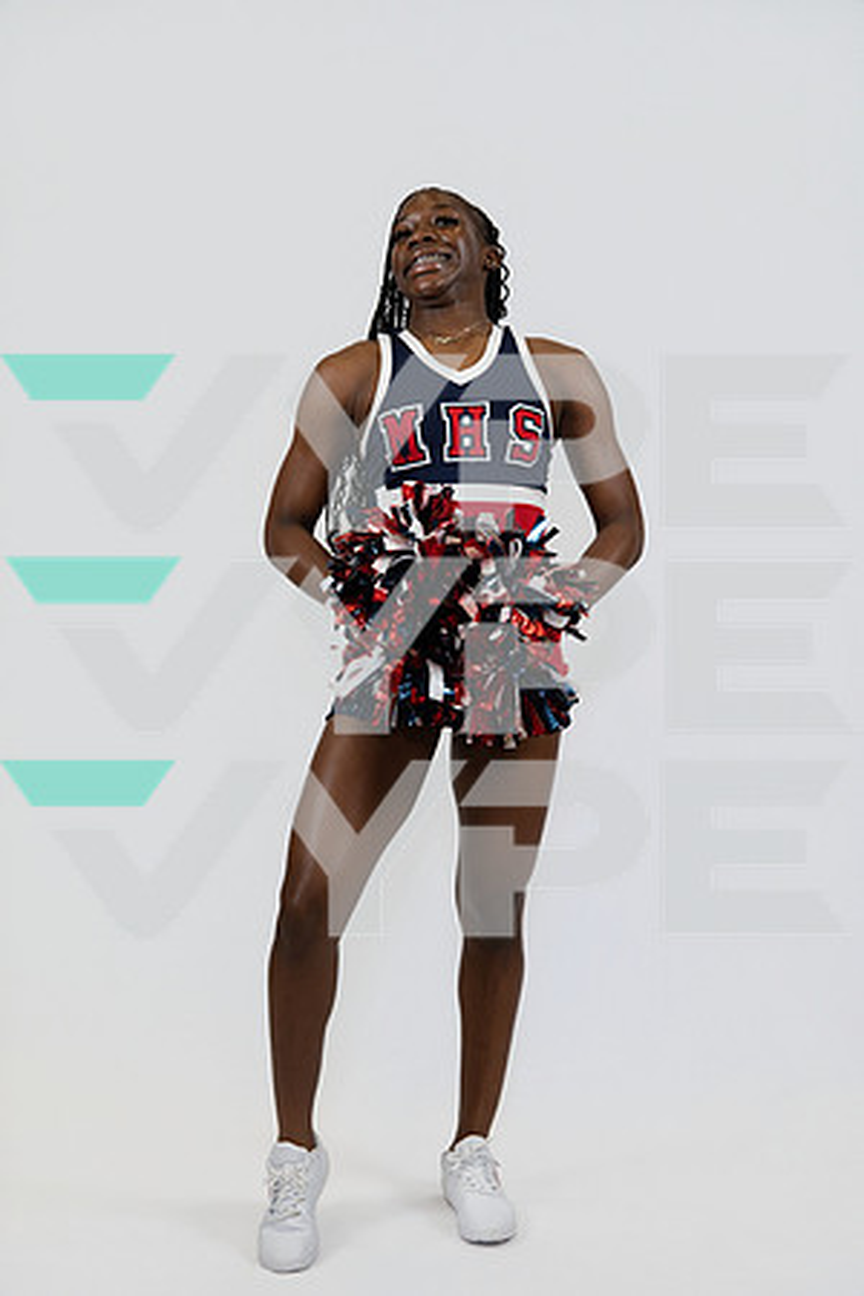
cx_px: 432
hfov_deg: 27.7
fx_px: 1753
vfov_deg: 40.6
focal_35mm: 49
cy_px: 648
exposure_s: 1/125
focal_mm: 48.7
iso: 400
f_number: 4
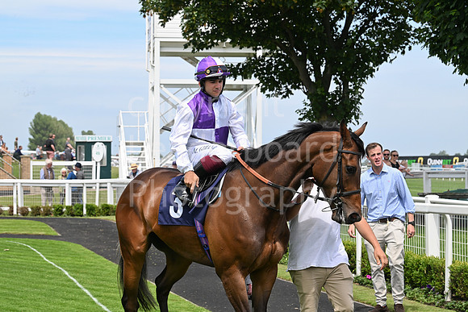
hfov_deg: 22.6
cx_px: 234
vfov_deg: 15.2
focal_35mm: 90
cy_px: 156
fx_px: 1170
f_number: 9
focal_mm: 90
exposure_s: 1/1250
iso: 640
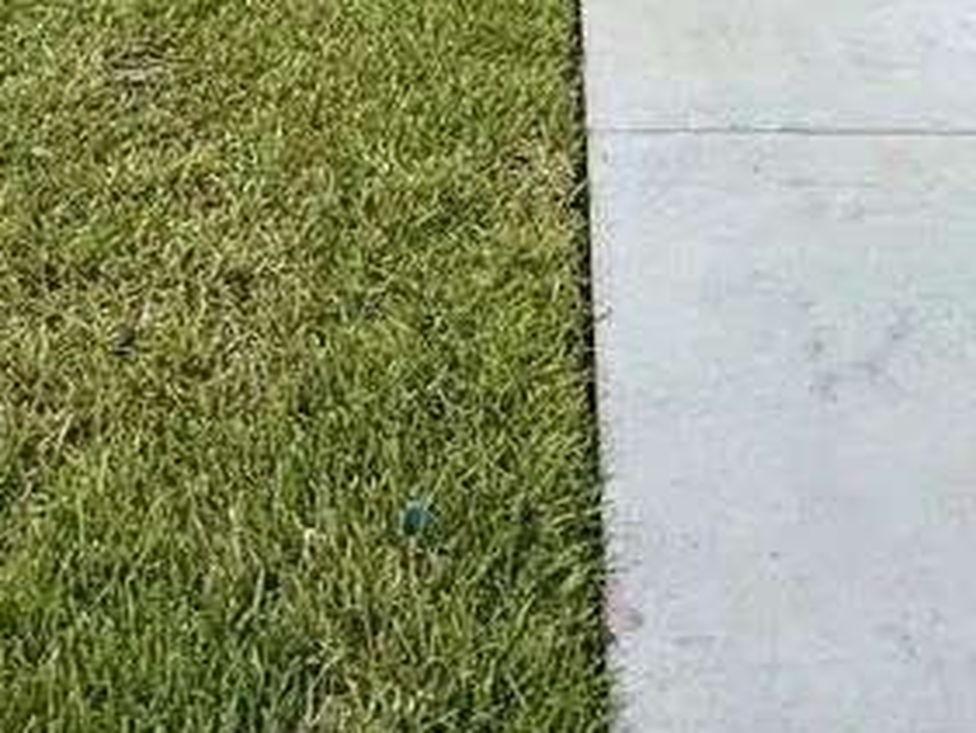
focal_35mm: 51
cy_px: -587
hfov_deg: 37.1
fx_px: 1439
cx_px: 643
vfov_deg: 20.3
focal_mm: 2.22
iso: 50
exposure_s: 1/2410
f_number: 2.2
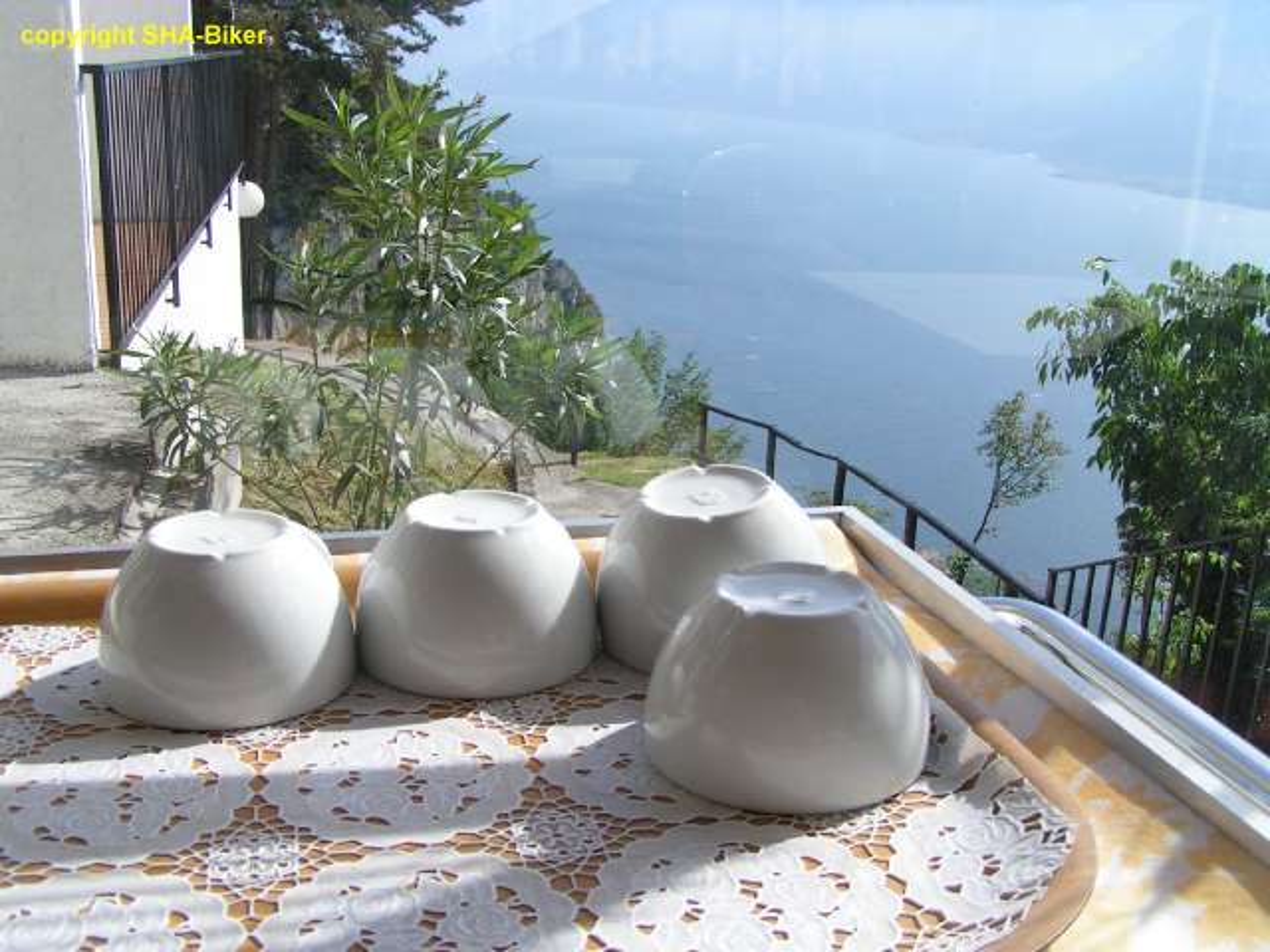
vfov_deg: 37.7
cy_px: 476
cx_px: 635
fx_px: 1394
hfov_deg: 49.0
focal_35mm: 38
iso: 50
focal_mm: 5.8
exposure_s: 1/320
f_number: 5.6
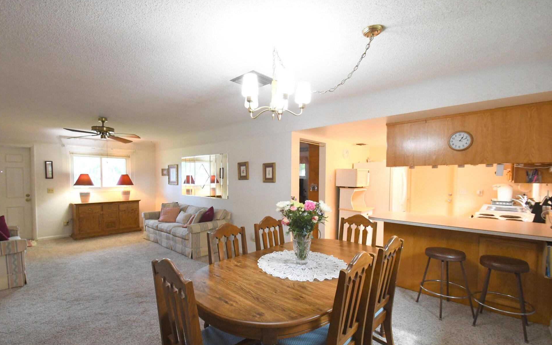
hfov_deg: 97.8
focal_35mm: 16
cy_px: 180
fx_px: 241
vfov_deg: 71.2
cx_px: 267
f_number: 11
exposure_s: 1/25
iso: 3200
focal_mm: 10
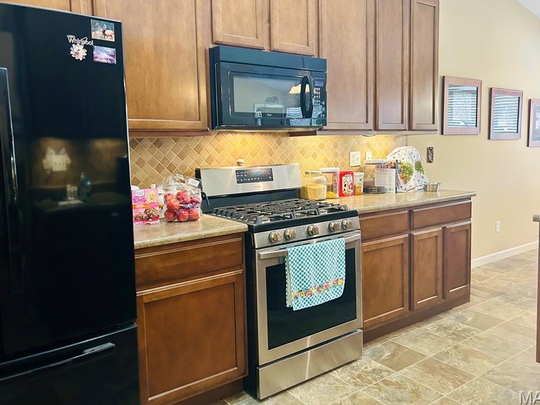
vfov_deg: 48.2
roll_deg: +0.8
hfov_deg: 61.6
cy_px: 184
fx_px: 453
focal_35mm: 29
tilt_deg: -5.2
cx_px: 276
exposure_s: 1/60
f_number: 1.5
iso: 320
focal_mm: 5.7
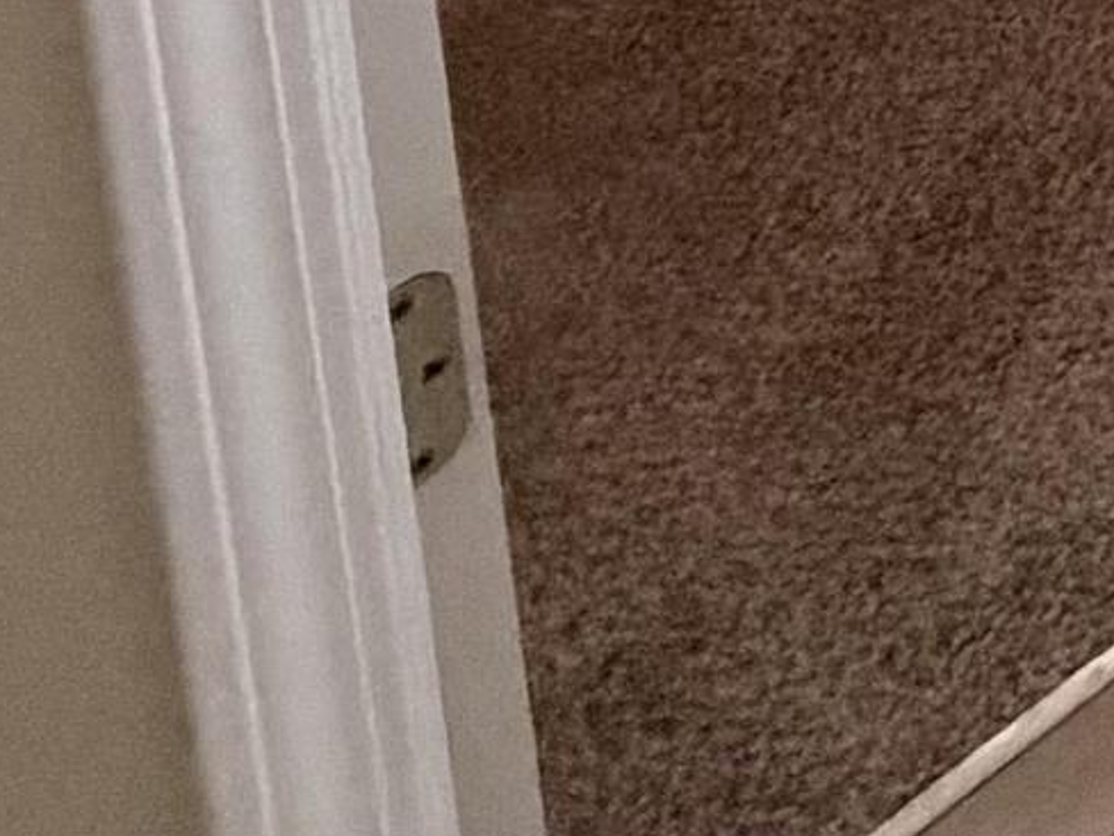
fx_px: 2833
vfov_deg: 10.6
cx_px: 2722
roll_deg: +0.6
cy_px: -1775
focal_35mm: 88
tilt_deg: -8.2
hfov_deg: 14.3
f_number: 2.2
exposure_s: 1/120
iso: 200
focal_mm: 2.22
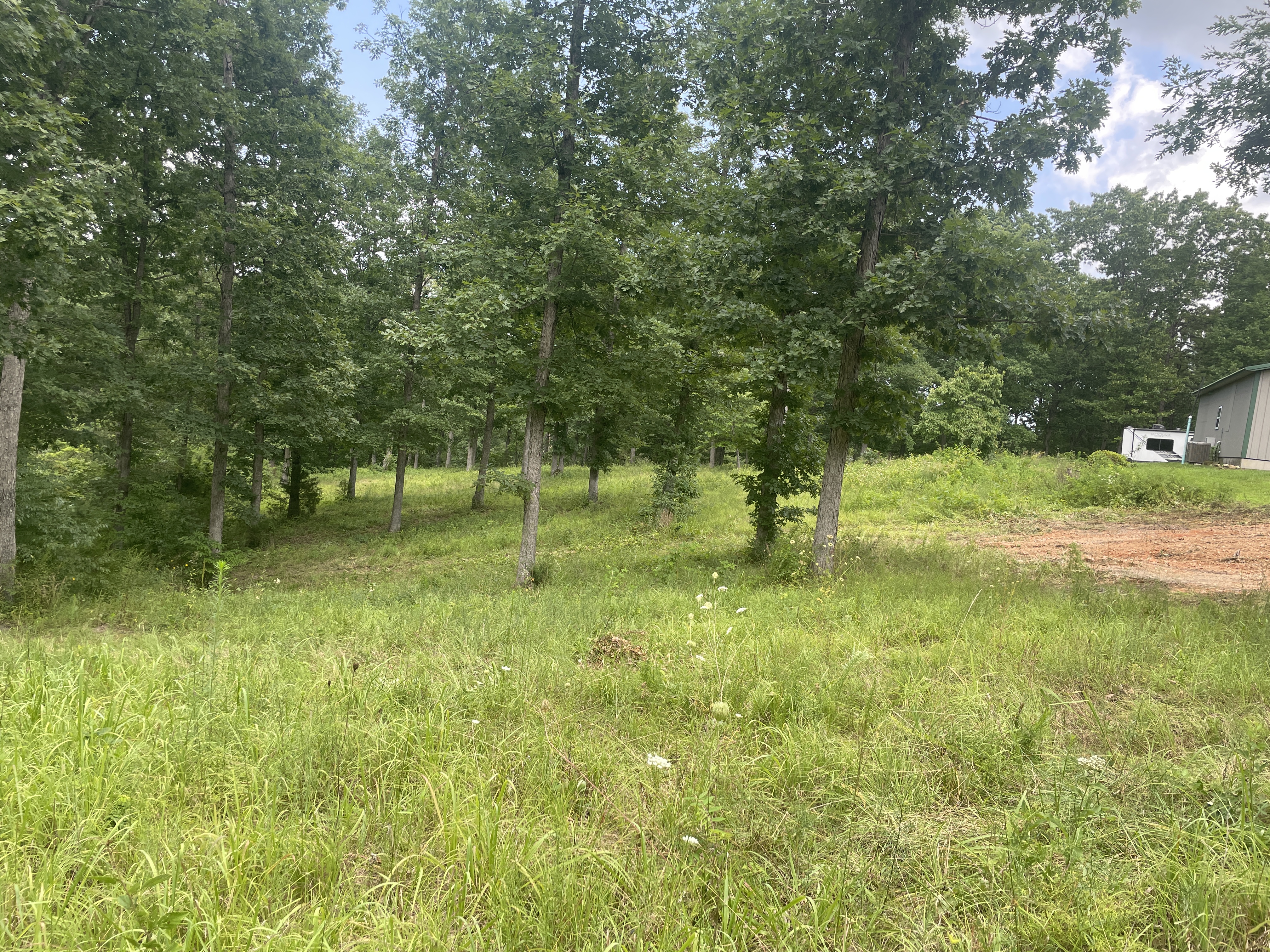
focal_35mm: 26
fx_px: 954
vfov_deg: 53.1
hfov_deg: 67.3
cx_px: 635
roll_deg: -6.3
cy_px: 476
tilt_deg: -5.5
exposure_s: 1/421
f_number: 1.6
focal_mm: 4.2
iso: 32
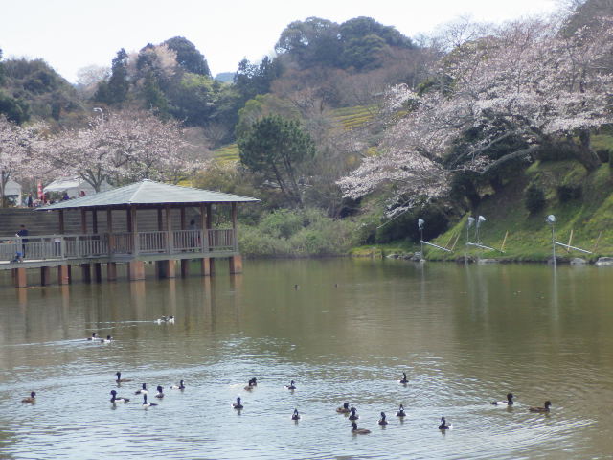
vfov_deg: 19.4
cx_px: 306
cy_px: 230
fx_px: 1346
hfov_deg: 25.7
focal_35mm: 76
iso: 250
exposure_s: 1/320
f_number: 5.5
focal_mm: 13.5
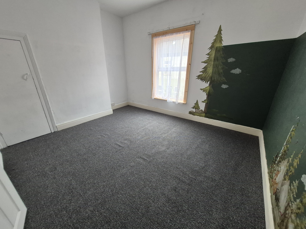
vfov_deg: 89.9
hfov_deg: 106.2
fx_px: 115
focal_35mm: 13
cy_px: 114
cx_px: 153
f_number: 2.2
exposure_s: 1/100
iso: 320
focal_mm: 1.74
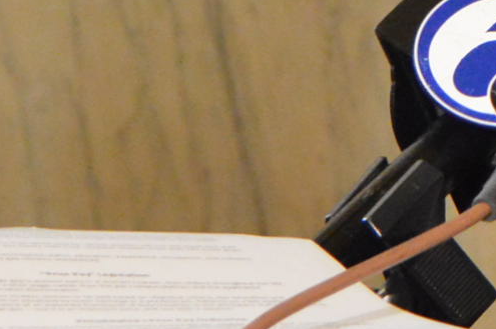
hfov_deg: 4.8
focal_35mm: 419
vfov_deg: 3.2
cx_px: 1248
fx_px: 5767
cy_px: -643
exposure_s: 1/13
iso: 3200
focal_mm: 46
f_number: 4
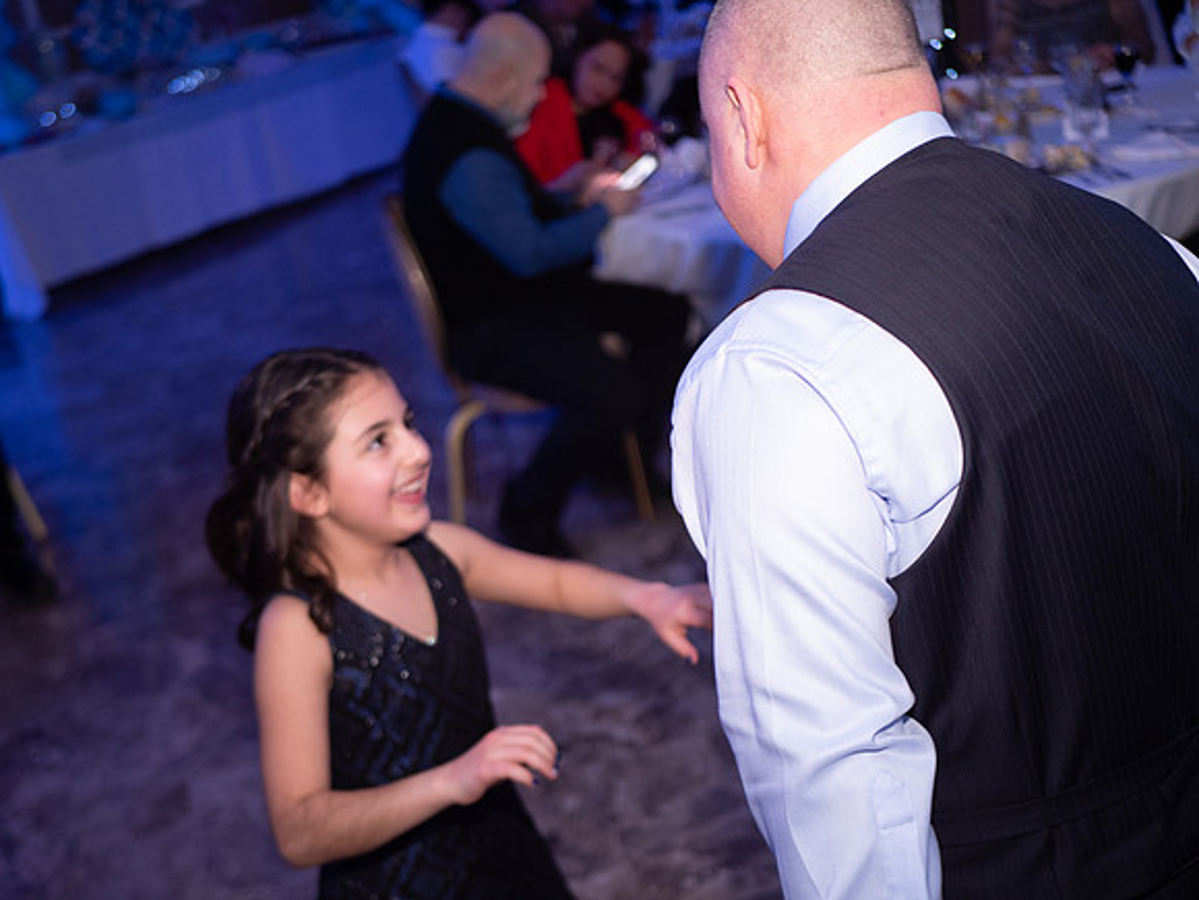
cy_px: 450
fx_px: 1732
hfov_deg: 38.2
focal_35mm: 50
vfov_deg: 29.1
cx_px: 600
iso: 800
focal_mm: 25
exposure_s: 1/60
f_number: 1.7
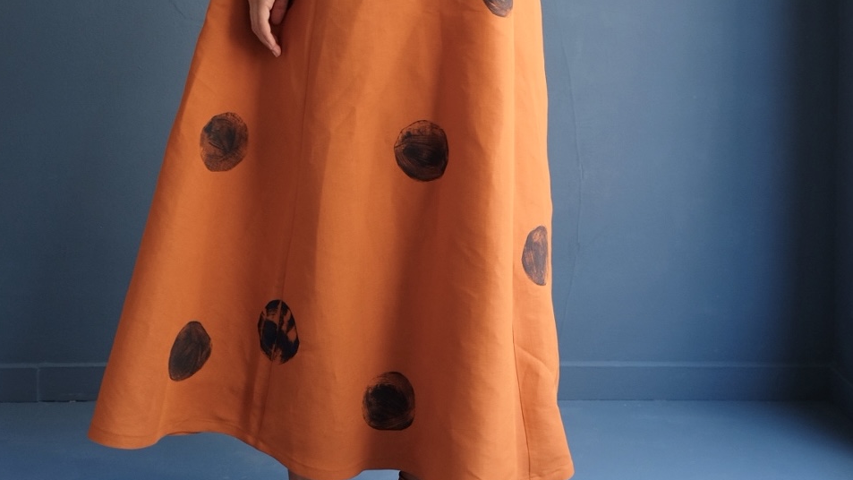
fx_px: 1267
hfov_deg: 37.2
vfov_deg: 20.6
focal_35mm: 56
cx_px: 407
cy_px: -25
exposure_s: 1/100
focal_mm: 20.5
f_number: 4
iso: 400
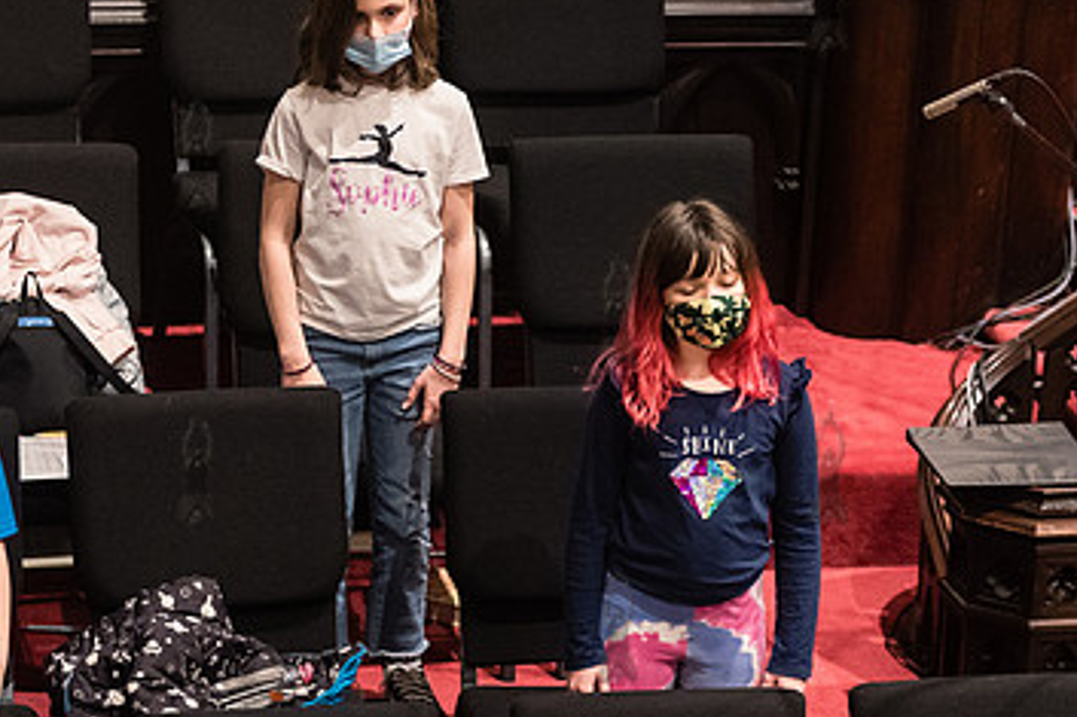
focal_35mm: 159
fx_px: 4754
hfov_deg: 12.9
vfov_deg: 8.6
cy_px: 528
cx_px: 380
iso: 4000
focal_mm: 80
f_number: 3.5
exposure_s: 1/125
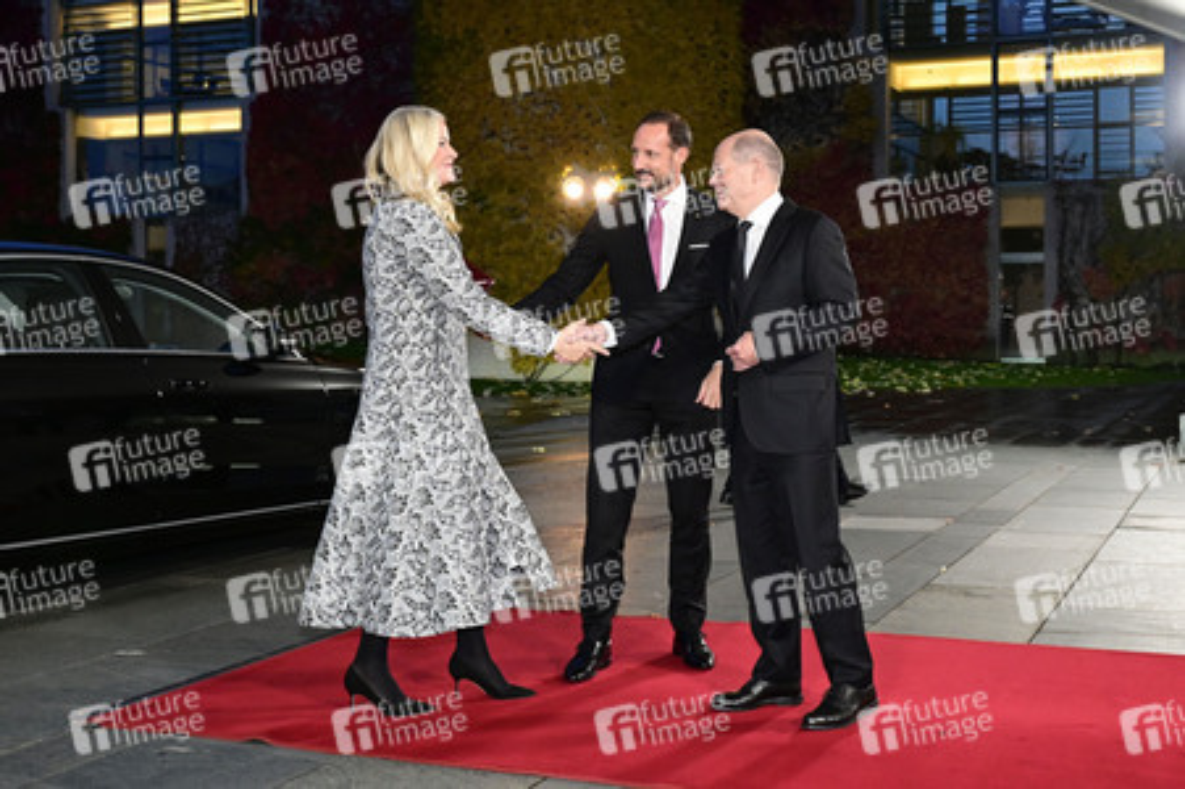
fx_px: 1217
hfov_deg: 51.9
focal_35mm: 37
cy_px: 394
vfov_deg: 35.9
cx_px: 592
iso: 5000
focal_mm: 37
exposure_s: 1/200
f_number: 5
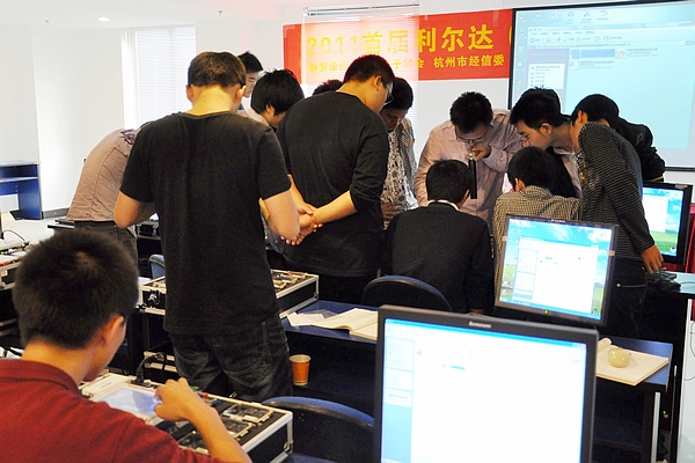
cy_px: 232
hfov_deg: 51.3
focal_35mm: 38
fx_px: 724
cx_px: 348
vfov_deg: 35.5
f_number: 4
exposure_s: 1/30
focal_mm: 25
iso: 1400
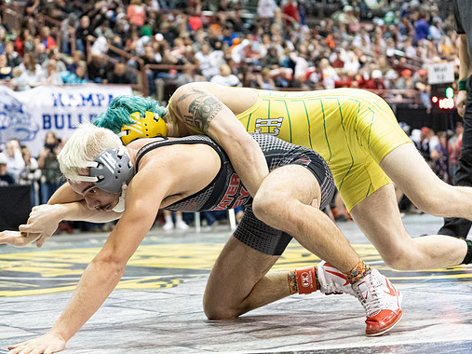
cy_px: 178
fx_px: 1050
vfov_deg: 19.1
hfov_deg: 25.3
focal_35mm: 77
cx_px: 209
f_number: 4
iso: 12800
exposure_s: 1/500
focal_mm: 70
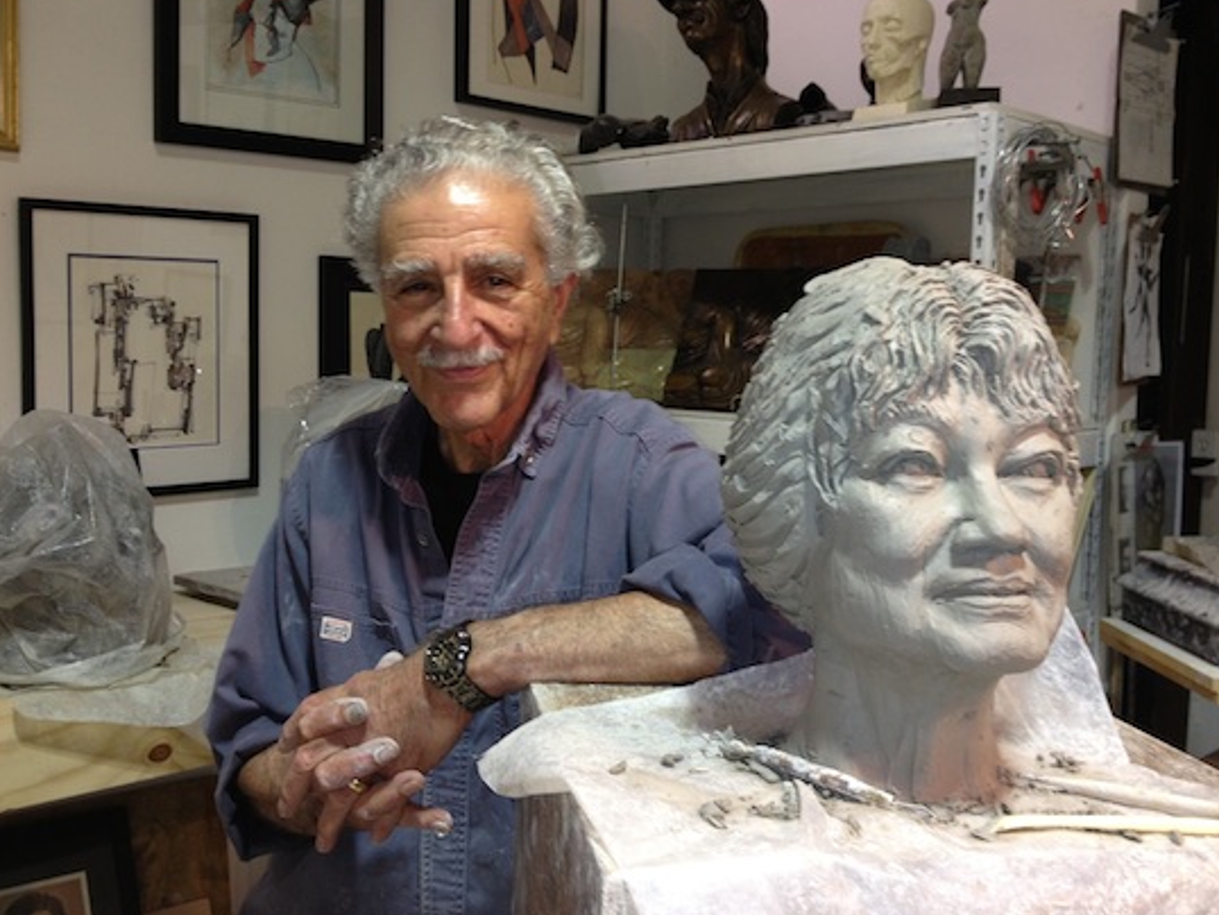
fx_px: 1374
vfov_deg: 36.8
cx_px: 662
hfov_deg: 47.8
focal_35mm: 39
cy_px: 442
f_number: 2.4
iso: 50
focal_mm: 4.28
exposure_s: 1/21
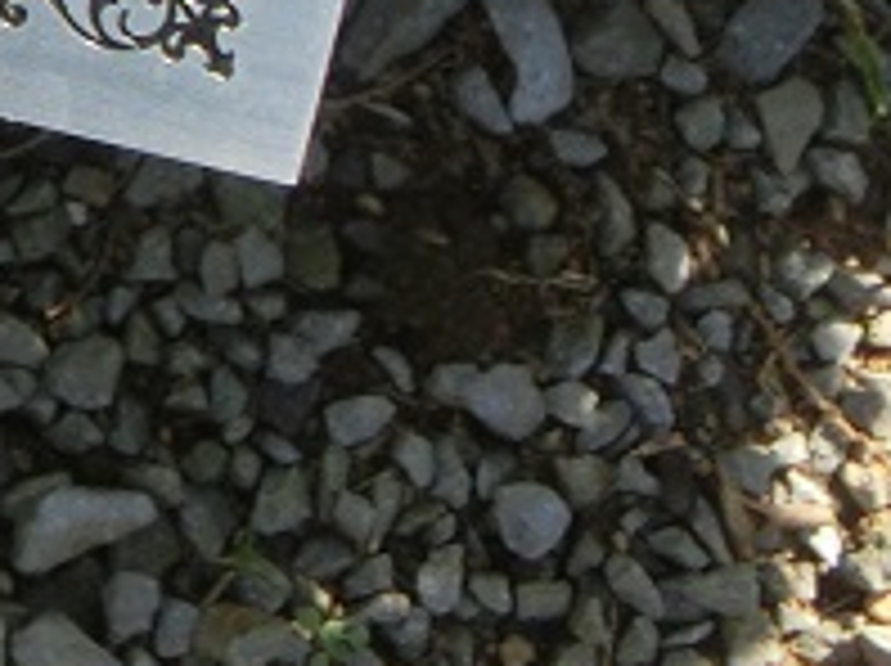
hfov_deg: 9.2
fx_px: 4936
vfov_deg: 7.3
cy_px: -891
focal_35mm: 192
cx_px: -1242
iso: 80
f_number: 3.9
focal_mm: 6.67
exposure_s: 1/250
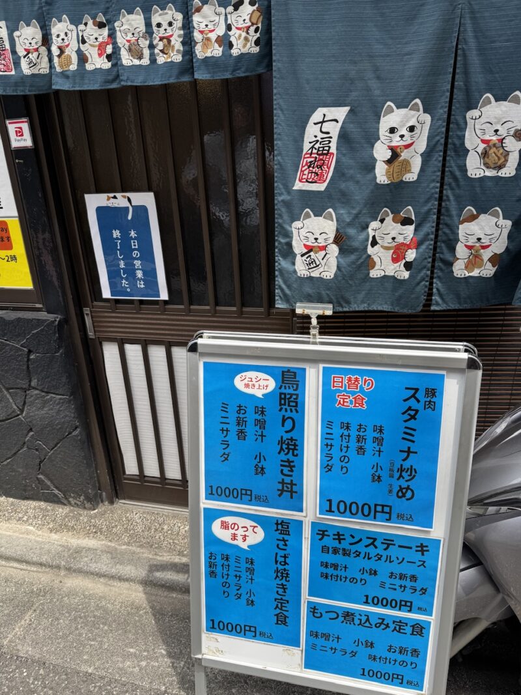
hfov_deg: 56.8
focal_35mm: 24
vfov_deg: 71.6
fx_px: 482
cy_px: 348
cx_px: 260
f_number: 1.78
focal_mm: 6.76
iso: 80
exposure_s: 1/966
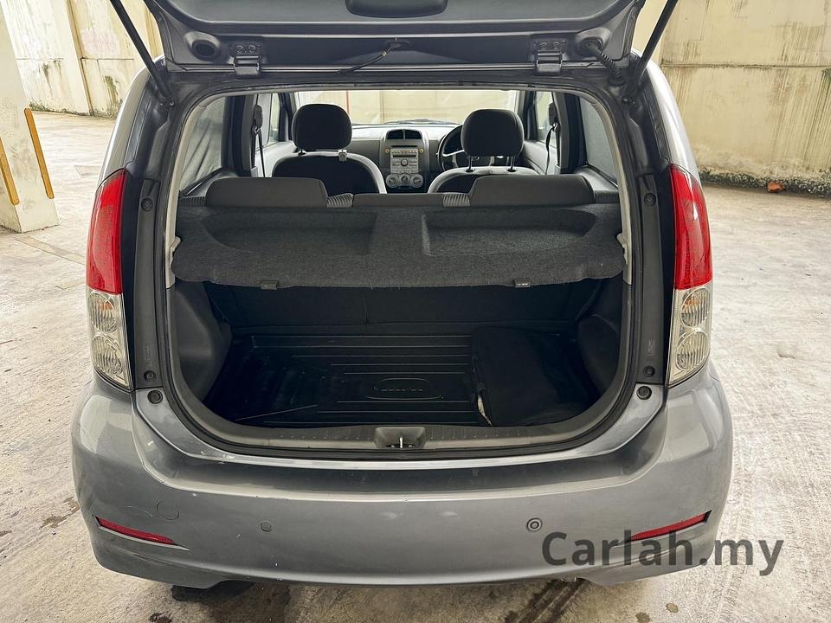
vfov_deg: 56.8
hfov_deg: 71.6
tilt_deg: -24.7
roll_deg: +1.2
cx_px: 416
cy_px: 312
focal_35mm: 24
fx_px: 576
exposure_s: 1/77
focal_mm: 6.76
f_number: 1.78
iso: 200
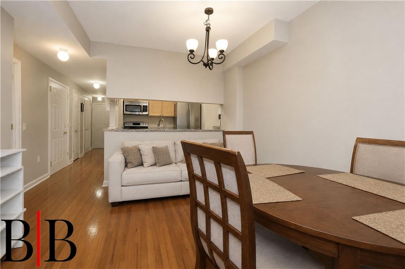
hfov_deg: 100.4
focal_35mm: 15
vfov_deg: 77.2
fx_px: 169
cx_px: 202
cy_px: 134
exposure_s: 1/60
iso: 2000
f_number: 8
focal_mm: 10
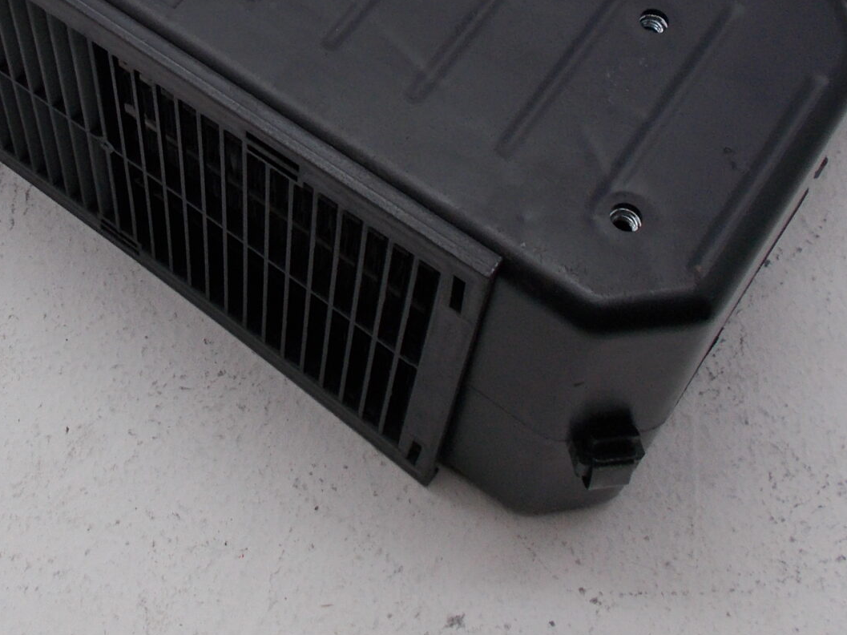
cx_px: 187
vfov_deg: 22.1
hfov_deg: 30.1
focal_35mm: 63
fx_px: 1541
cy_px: -55
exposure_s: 1/50
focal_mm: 4.6
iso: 80
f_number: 3.2
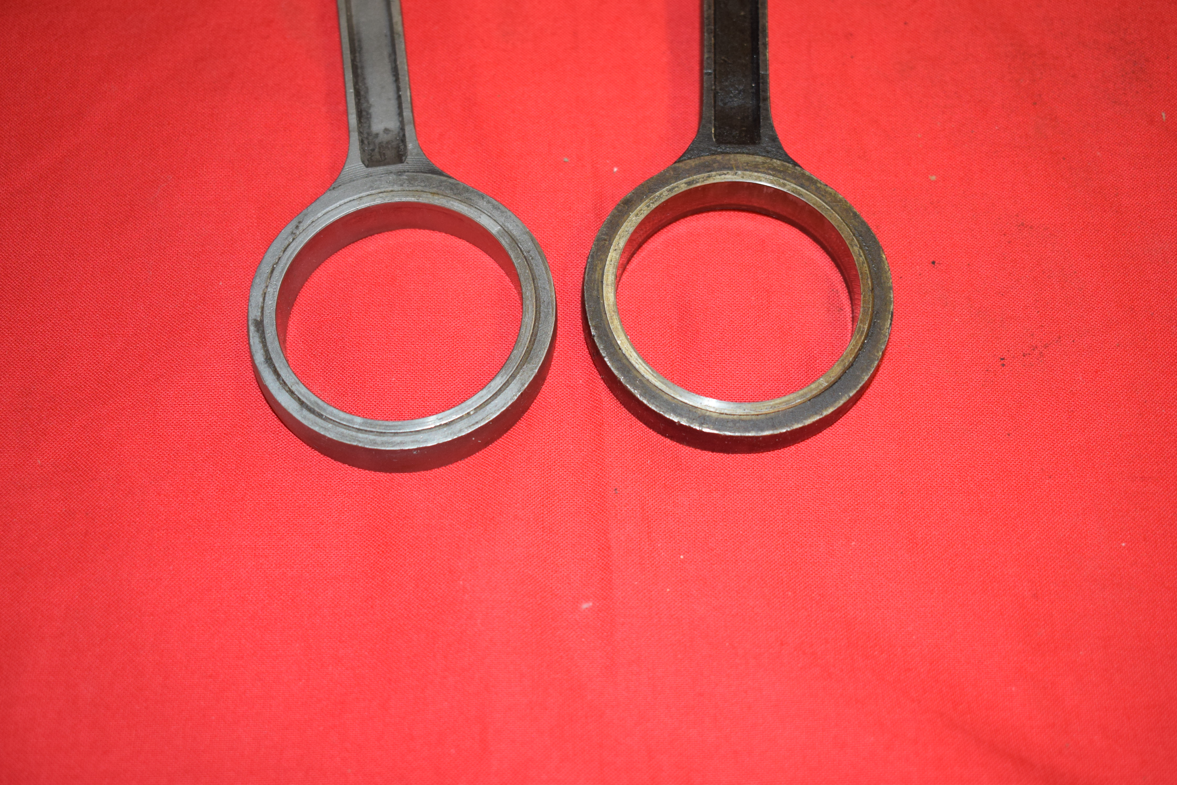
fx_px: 1668
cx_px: 588
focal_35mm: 51
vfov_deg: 26.5
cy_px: 392
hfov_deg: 38.9
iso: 640
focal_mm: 34
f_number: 5
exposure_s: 1/60
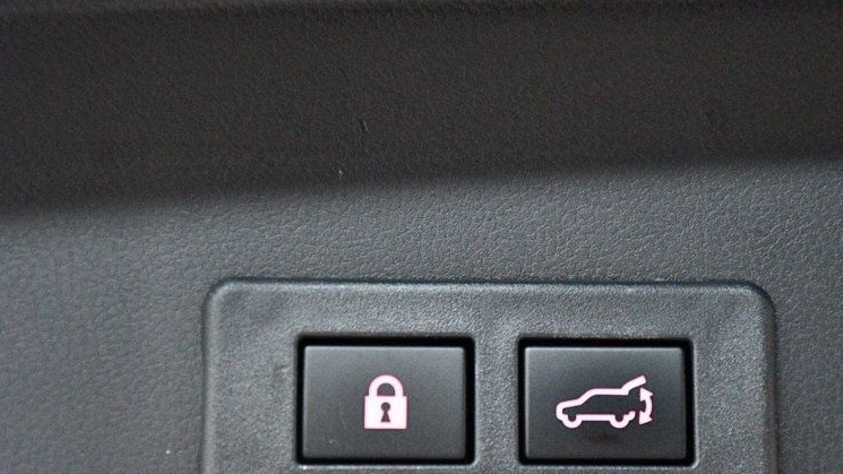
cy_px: 328
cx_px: 501
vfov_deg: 11.2
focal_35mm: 108
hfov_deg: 19.8
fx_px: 2414
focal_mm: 50
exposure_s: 1/60
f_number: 4.8
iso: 9000
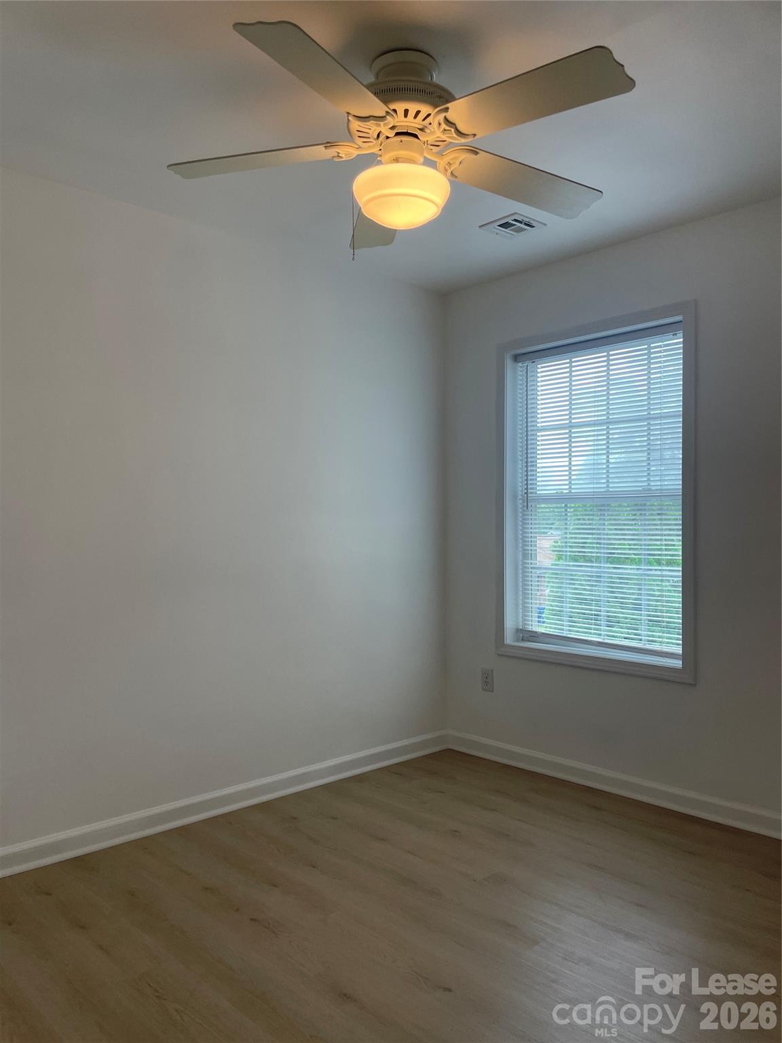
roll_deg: +0.8
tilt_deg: -0.2
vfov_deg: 67.3
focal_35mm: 26
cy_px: 522
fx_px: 783
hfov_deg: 53.1
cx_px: 391
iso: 80
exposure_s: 1/120
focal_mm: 4.2
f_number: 1.6
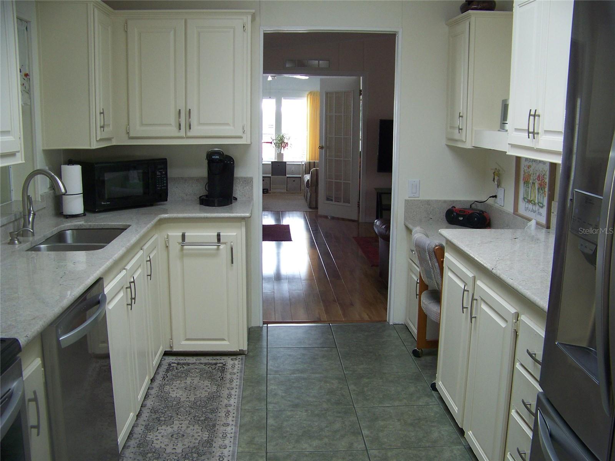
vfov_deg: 39.7
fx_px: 640
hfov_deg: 51.4
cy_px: 230
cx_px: 308
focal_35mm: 36
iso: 100
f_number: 2.8
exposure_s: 1/30
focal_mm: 5.85
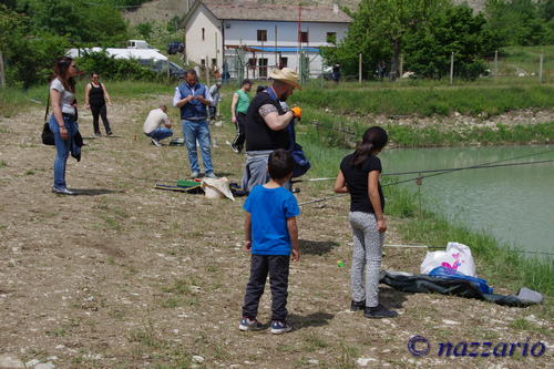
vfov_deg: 24.6
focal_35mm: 55
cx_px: 277
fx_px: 846
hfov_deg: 36.3
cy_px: 184
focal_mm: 37
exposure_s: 1/500
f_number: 11
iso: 400
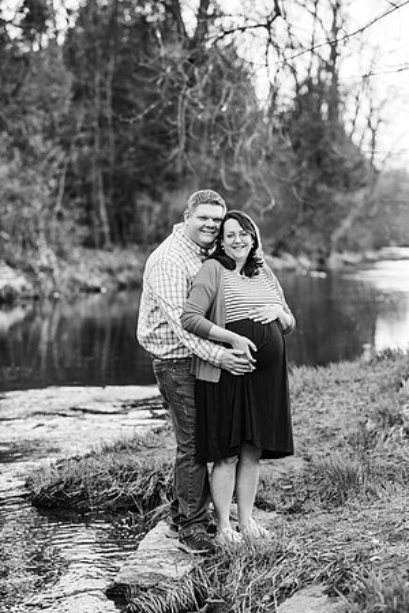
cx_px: 204
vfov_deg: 23.9
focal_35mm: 85
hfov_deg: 16.1
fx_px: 1448
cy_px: 306
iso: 125
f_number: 2.8
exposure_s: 1/200
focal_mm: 85
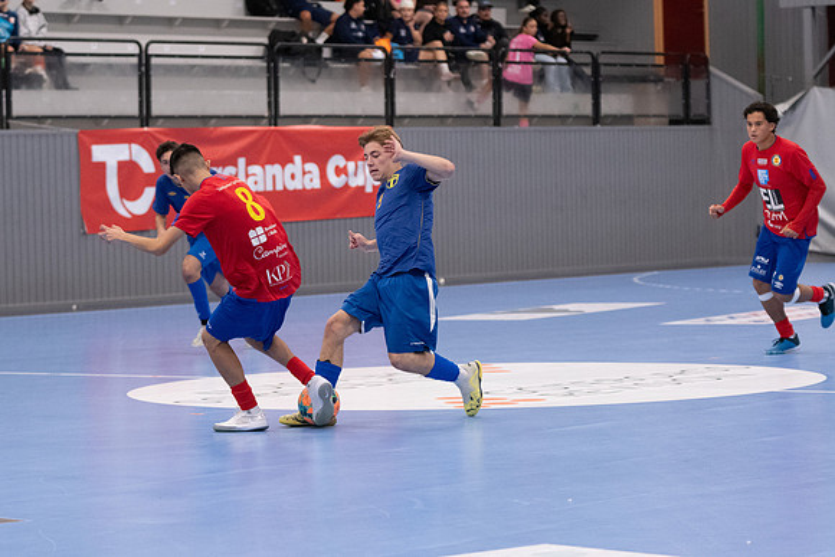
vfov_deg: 9.4
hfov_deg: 14.1
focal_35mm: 146
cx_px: 418
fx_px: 3380
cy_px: 278
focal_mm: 95
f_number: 3.2
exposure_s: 1/640
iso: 3600
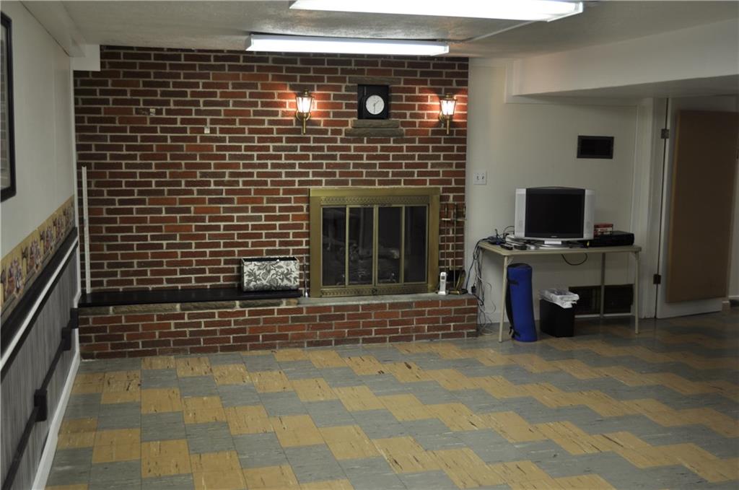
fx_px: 799
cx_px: 370
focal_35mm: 39
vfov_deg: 34.1
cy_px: 245
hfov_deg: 49.6
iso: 200
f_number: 4.2
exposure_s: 1/30
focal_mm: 26
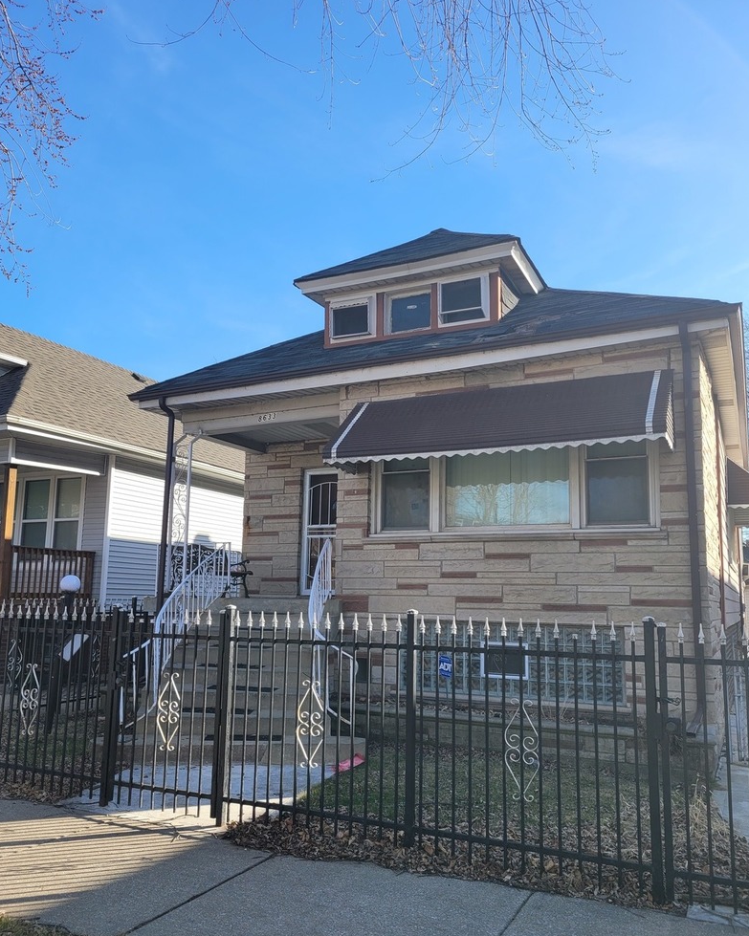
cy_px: 511
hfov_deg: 51.5
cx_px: 382
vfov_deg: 62.1
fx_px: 776
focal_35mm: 28
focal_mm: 5.4
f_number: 1.8
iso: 40
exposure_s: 1/1070
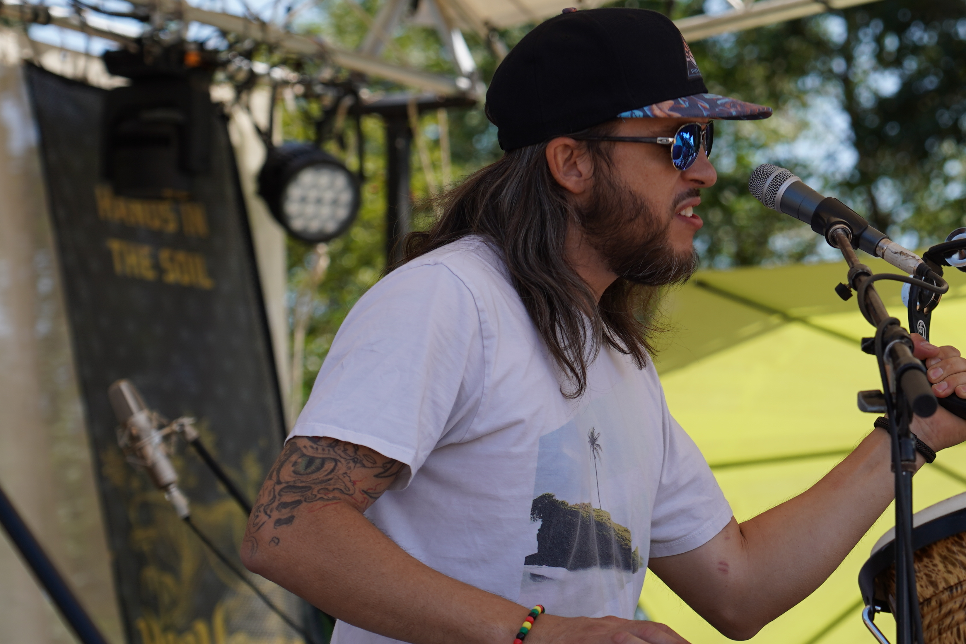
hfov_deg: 10.7
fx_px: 5125
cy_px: 170
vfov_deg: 7.2
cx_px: 797
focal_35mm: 191
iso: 100
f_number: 5.6
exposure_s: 1/320
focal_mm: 105
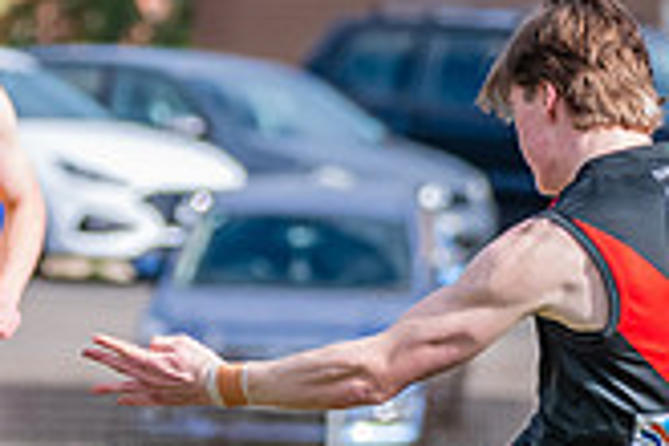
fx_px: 25699
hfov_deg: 1.5
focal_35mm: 1383
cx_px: 426
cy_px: 521
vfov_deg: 1.0
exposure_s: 1/1600
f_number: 8
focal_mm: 260
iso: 800
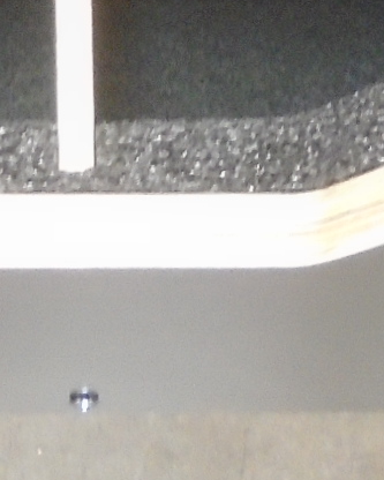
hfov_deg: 9.7
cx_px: 37
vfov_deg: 11.1
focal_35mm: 158
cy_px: -478
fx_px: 2244
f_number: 3.2
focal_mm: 4.6
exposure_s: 1/6
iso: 400
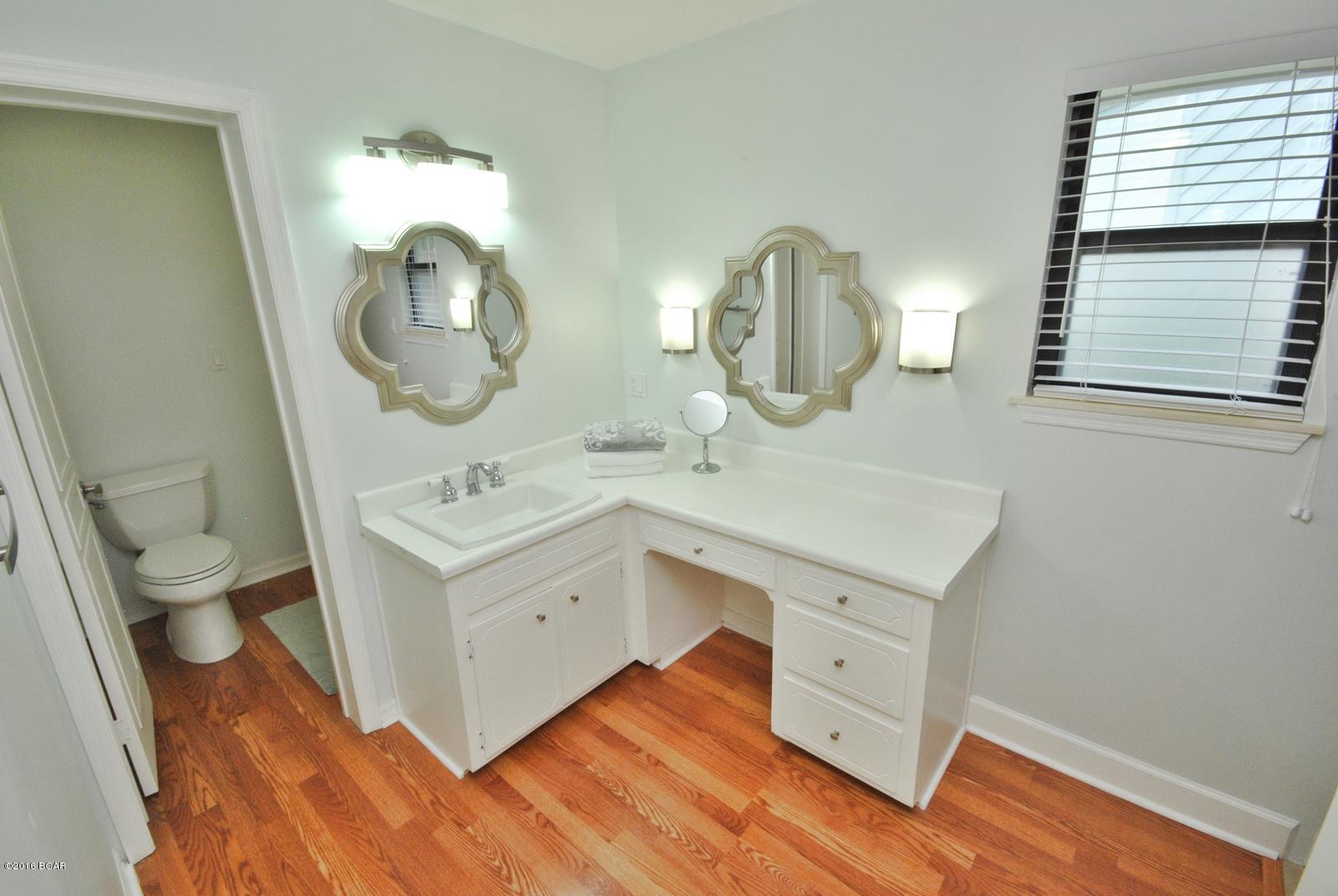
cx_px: 669
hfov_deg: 100.3
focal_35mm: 15
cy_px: 448
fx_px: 558
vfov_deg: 77.5
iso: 400
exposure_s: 1/10
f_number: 16
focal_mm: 10
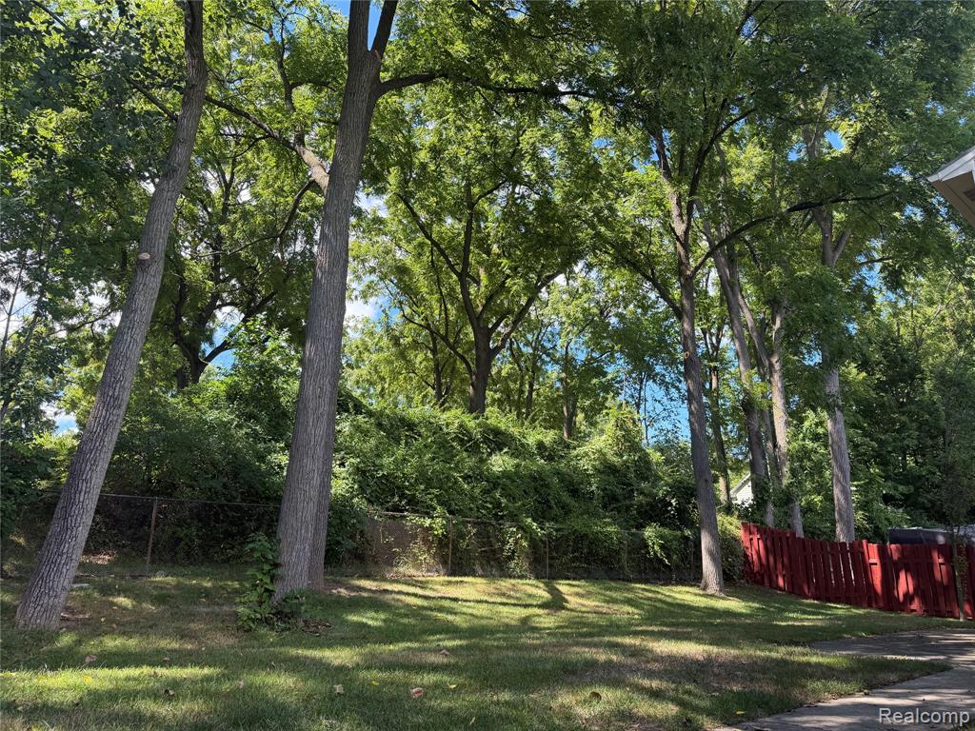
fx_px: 676
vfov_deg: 56.8
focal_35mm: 24
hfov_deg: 71.6
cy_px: 366
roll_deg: +1.7
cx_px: 488
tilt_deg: +17.5
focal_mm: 6.76
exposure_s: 1/735
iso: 100
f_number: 1.78
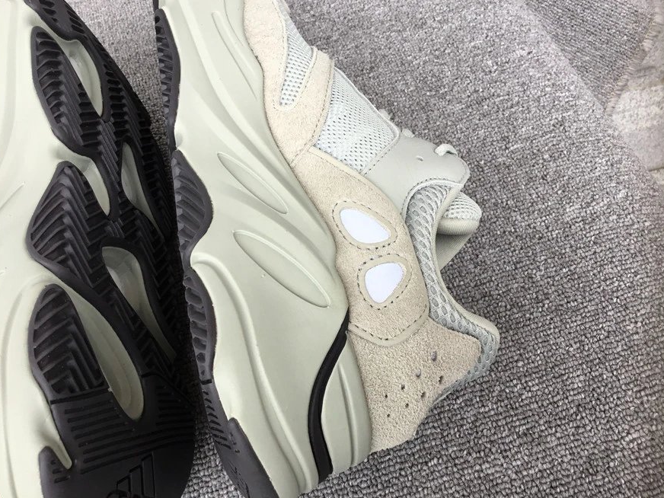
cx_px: 334
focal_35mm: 32
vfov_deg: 44.2
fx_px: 614
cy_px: 243
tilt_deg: -56.9
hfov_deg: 56.8
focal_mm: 3.3
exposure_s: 1/145
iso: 25
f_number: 2.4
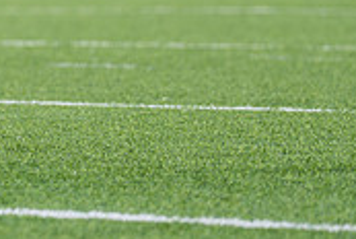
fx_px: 7390
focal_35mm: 746
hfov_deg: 2.8
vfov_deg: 1.8
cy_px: -164
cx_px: -196
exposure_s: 1/1600
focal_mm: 162
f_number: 2.8
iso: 500
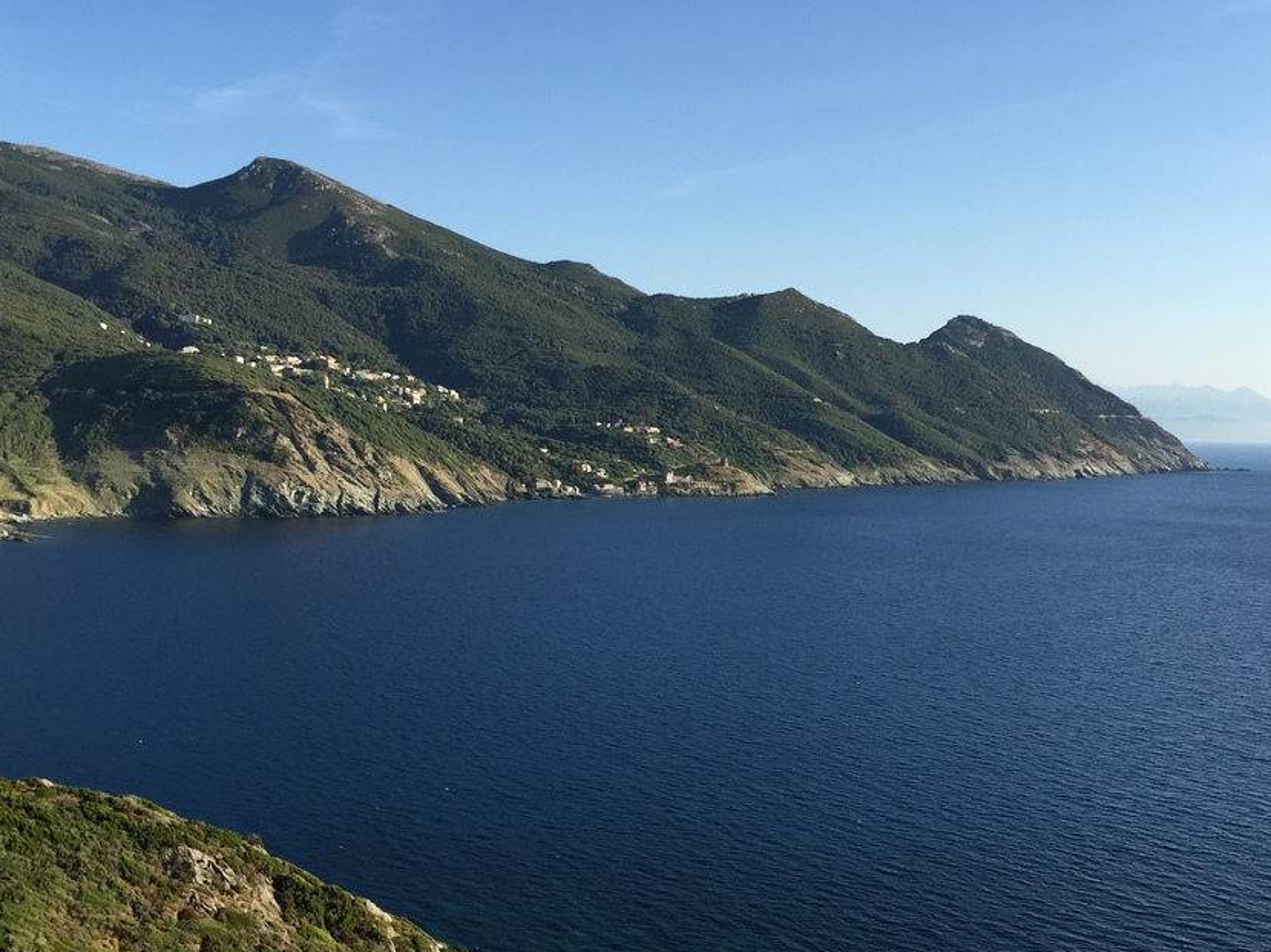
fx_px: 1541
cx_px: 730
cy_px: 533
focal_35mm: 42
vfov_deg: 34.3
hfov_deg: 44.7
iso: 32
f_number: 2.2
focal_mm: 4.15
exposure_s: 1/1099
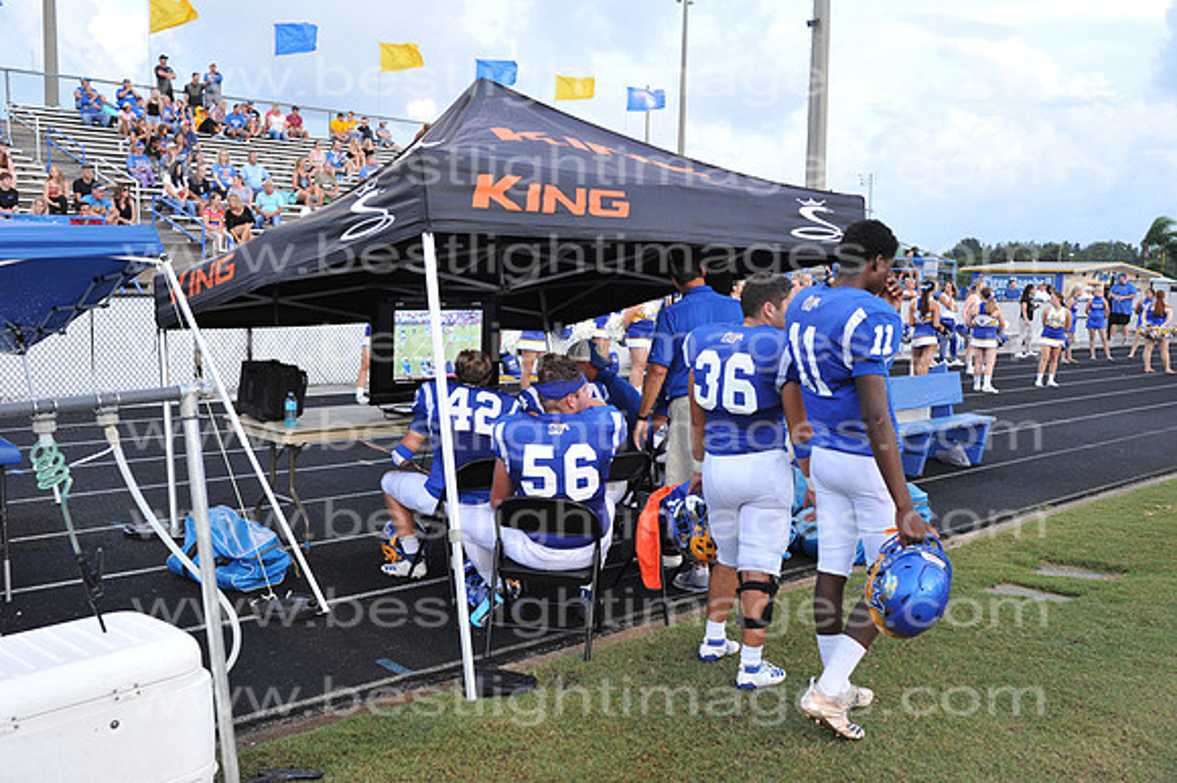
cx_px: 588
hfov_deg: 54.5
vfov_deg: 37.8
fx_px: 1144
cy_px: 392
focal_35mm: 35
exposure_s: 1/320
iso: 3200
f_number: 5.6
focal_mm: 35
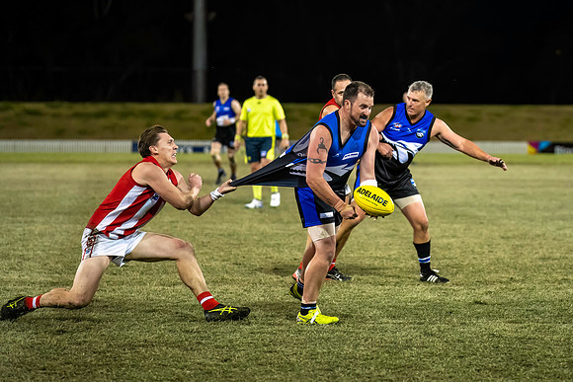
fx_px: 2625
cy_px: 179
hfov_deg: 12.4
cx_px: 390
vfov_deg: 8.3
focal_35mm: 165
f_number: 2.8
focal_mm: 120
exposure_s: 1/1250
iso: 2500
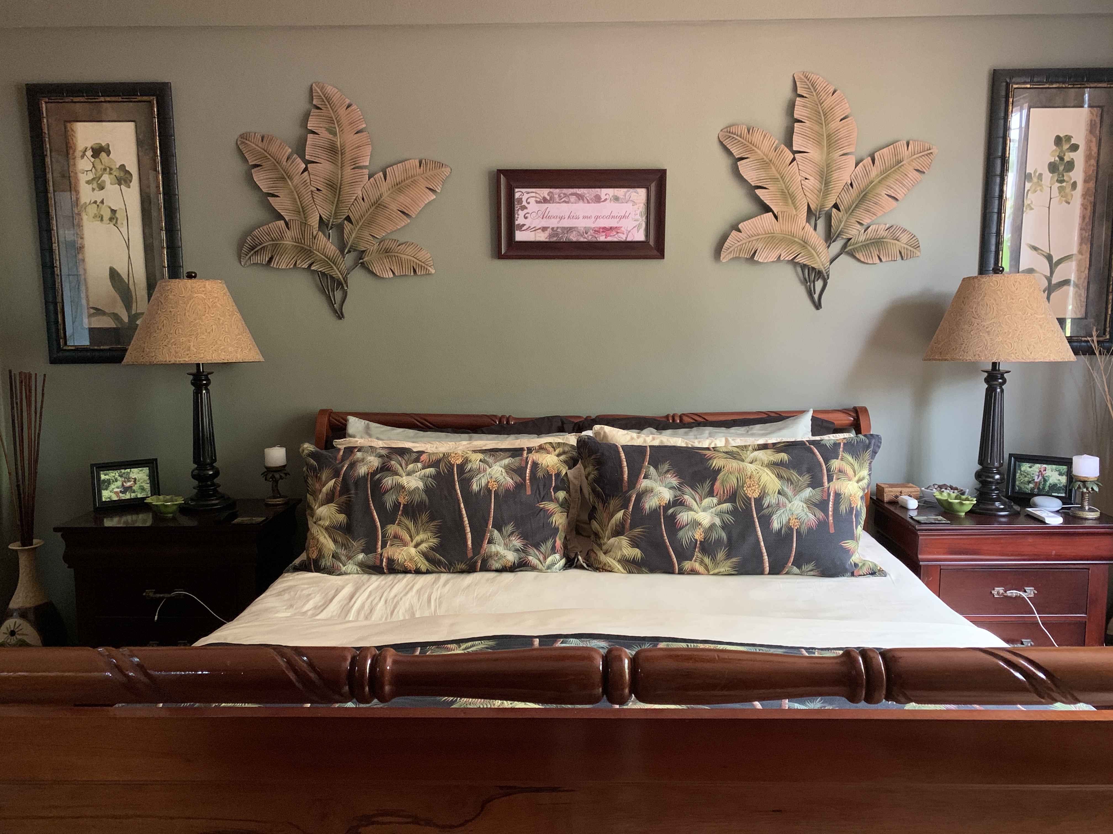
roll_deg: -0.3
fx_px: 836
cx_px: 556
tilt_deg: -5.3
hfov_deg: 67.3
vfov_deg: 53.1
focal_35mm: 26
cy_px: 417
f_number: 1.8
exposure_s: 1/30
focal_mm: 4.25
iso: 500
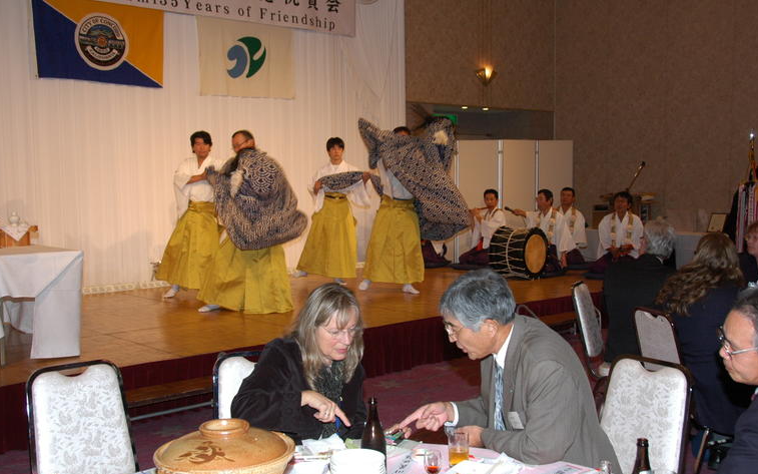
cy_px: 243
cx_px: 380
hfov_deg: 47.2
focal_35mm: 42
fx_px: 868
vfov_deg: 30.5
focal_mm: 26
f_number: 6.3
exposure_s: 1/60
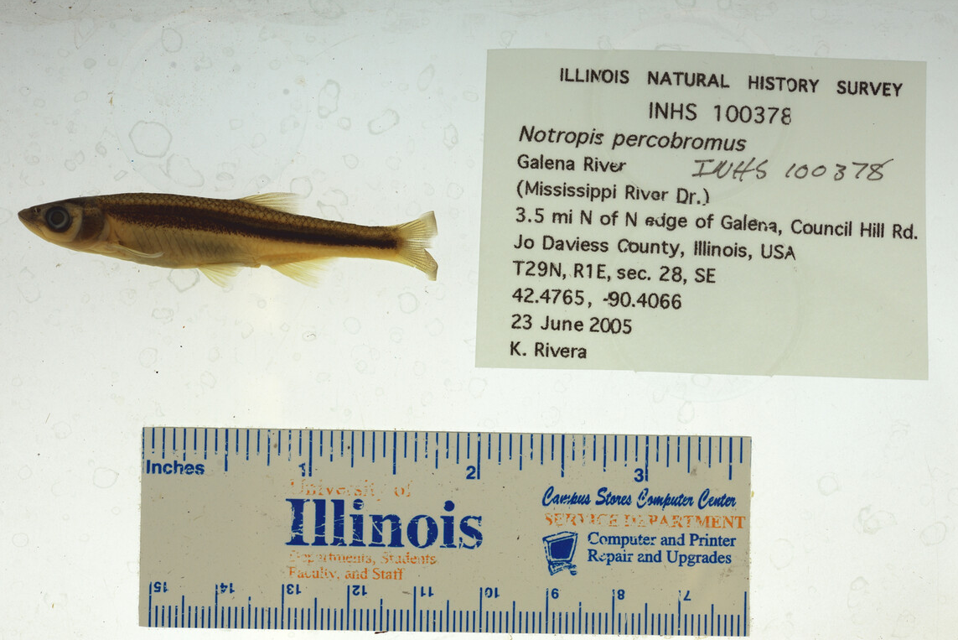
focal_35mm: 63
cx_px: 469
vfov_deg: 21.6
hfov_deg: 31.9
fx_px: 1677
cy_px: 332
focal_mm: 60
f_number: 10
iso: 100
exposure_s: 1/200
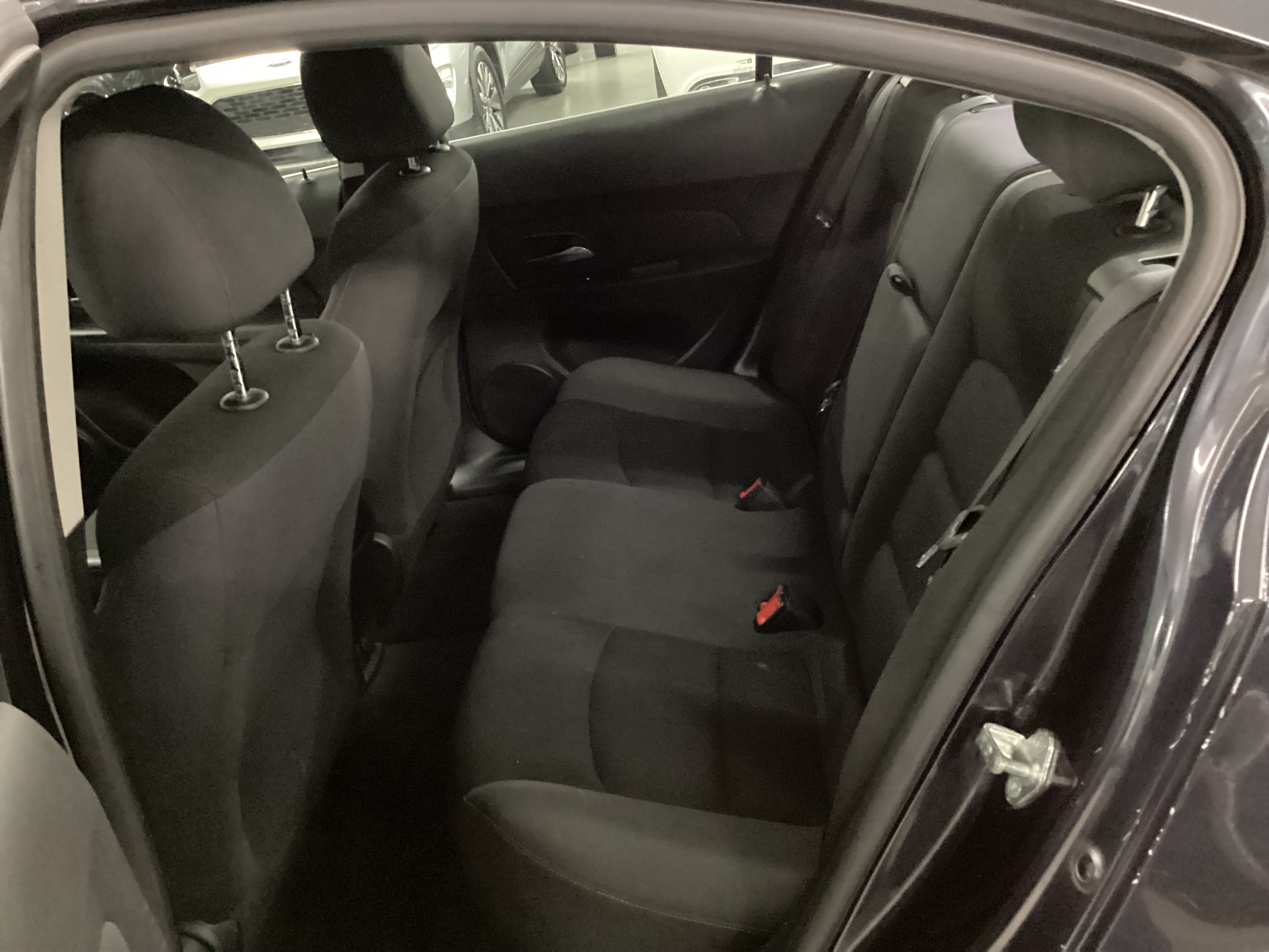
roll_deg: +9.9
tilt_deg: -28.5
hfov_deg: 58.4
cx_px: 634
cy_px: 476
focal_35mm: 31
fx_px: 1136
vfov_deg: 45.4
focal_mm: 3.3
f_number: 2.4
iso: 800
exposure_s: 1/15
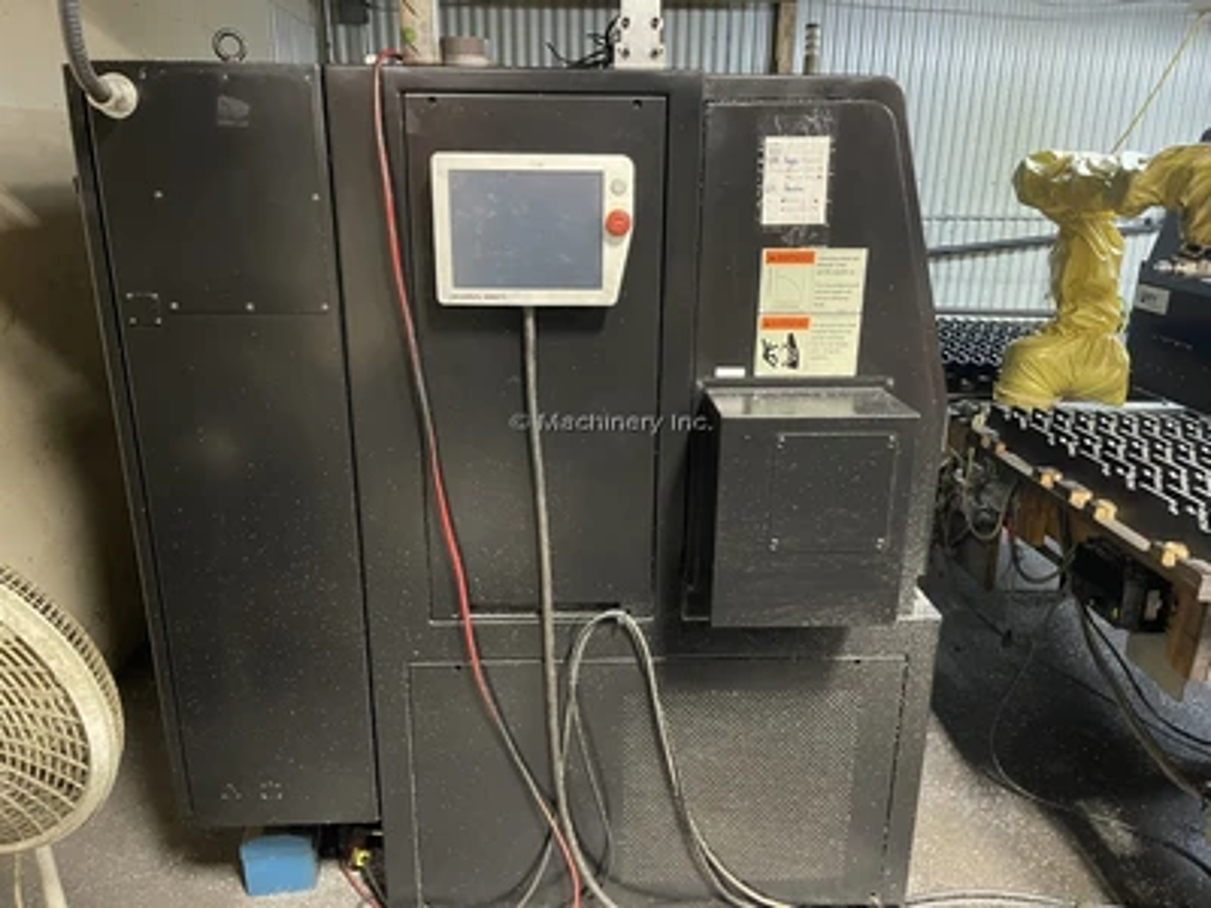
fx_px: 875
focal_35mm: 25
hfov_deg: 69.4
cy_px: 454
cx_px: 606
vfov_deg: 54.9
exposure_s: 1/30
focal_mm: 5.1
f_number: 1.6
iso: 640
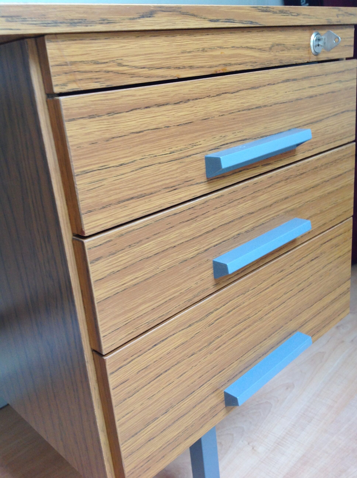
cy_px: 239
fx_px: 483
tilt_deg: -19.9
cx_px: 178
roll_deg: +6.6
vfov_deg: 52.7
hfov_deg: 40.6
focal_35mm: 35
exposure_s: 1/15
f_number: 2.4
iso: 80
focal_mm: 4.28
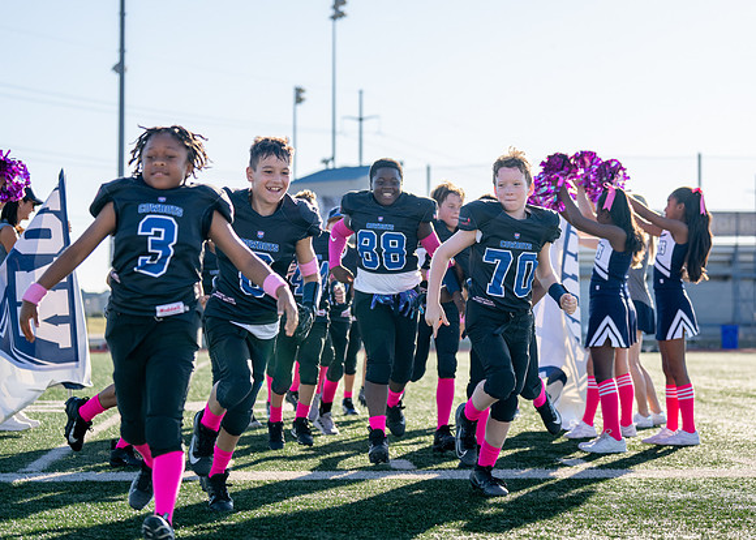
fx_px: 1841
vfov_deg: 16.7
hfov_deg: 23.2
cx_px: 412
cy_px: 247
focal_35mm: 86
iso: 250
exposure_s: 1/2500
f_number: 2.8
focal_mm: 70
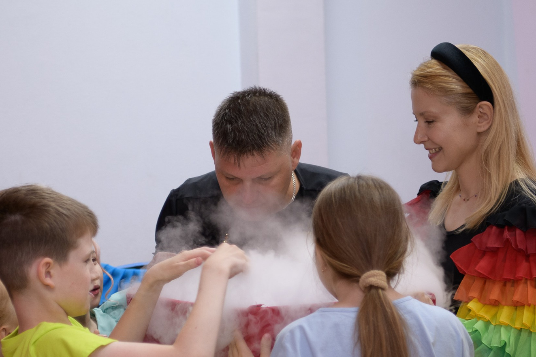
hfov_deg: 16.4
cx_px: 198
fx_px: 1861
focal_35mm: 125
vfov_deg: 11.0
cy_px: 248
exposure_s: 1/160
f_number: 2.8
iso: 400
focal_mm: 55
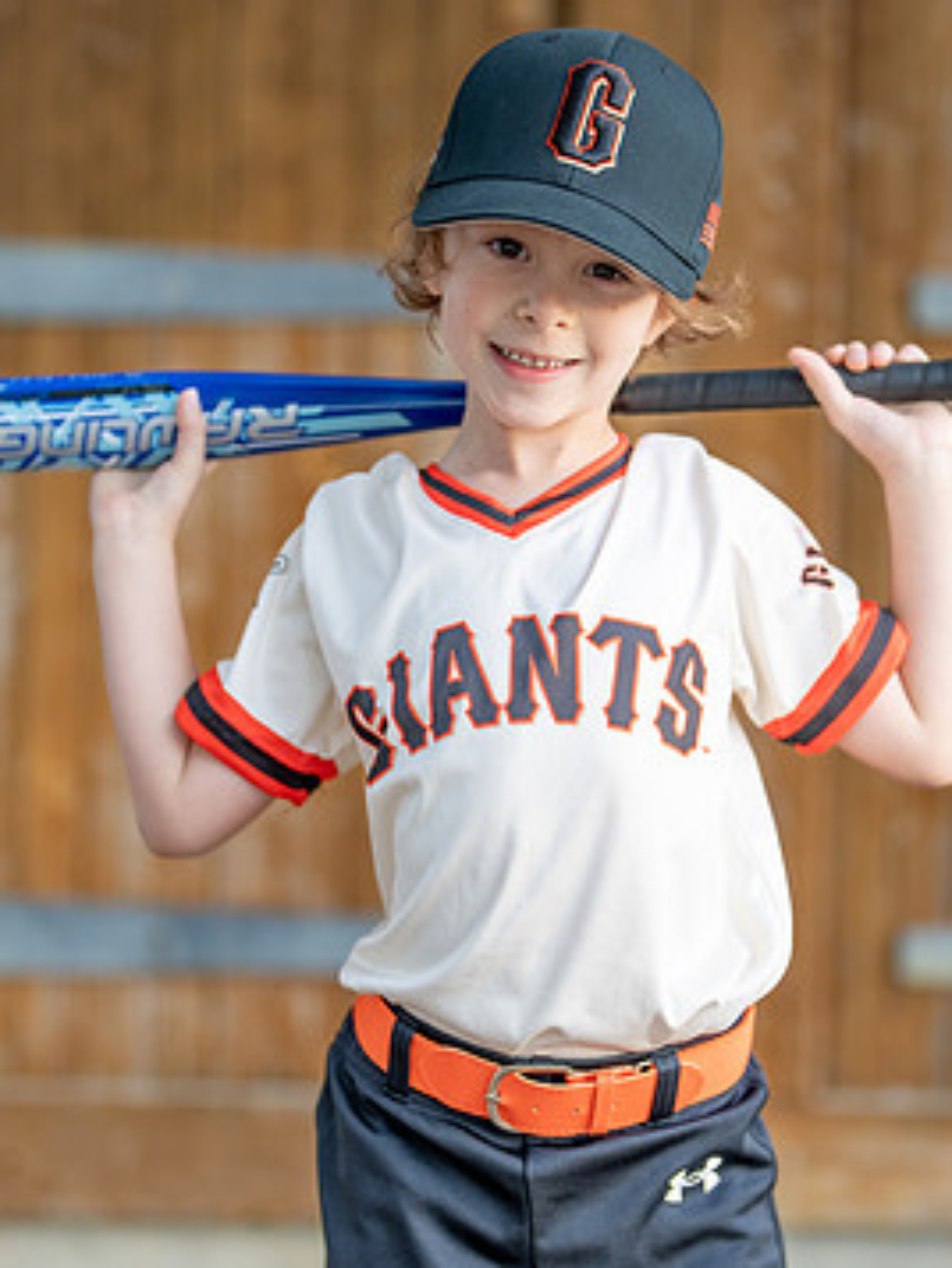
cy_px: 649
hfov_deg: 16.4
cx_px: 592
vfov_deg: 21.8
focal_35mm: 90
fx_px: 3298
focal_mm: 50
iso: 100
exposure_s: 1/640
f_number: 1.2
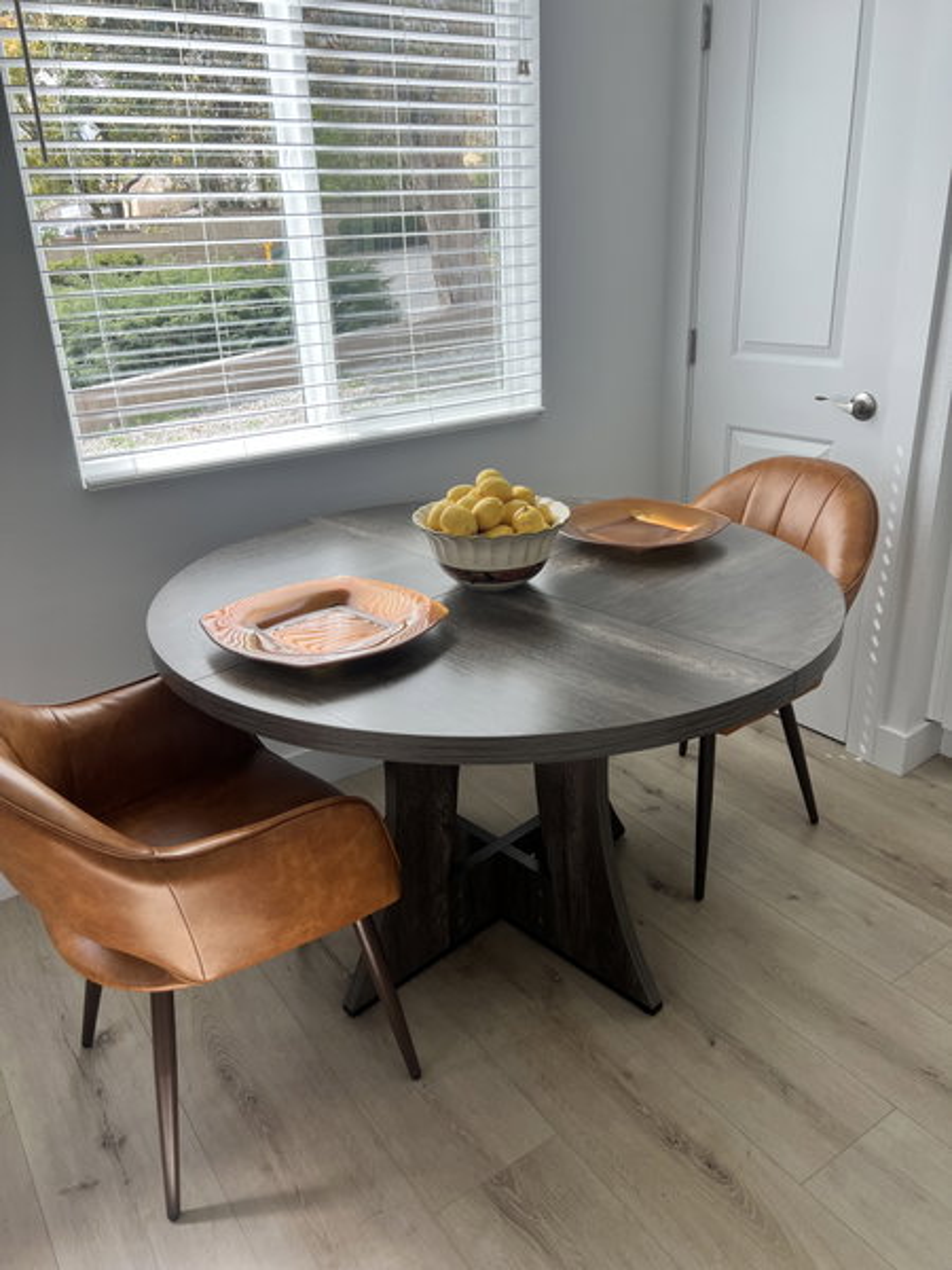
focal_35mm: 26
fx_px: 953
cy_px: 635
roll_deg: +2.7
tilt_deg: -21.0
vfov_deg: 67.3
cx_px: 476
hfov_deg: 53.1
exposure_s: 1/291
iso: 40
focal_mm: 5.7
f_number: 1.5
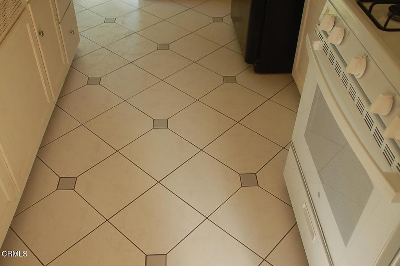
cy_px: 133
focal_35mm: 33
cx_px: 200
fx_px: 366
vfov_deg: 39.9
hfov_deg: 57.3
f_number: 5
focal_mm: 22
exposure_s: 1/100
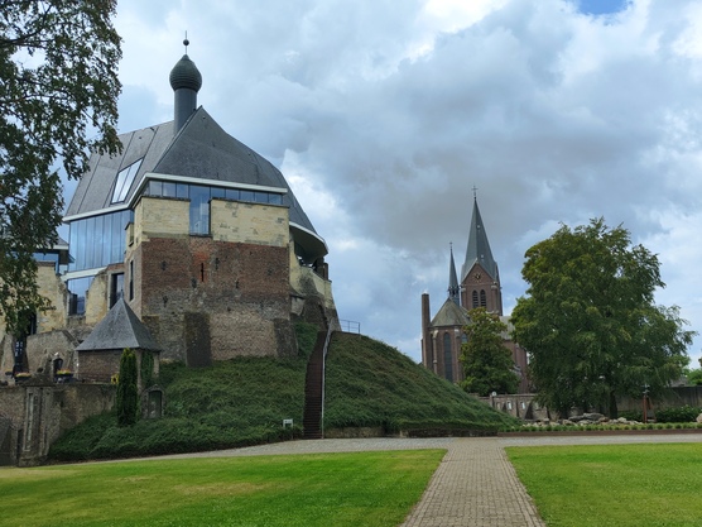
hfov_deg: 71.6
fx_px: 487
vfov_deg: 56.8
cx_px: 351
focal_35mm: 24
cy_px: 264
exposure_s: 1/1648
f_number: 1.8
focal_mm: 4.68
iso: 50
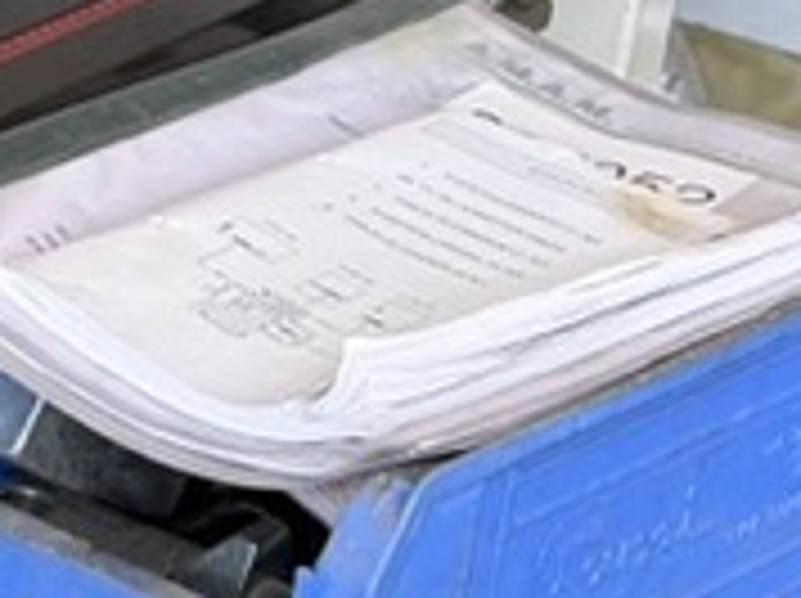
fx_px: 3998
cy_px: -54
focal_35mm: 173
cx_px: -1314
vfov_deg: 8.5
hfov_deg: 9.7
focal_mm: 6.76
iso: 125
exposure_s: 1/121
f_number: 1.78
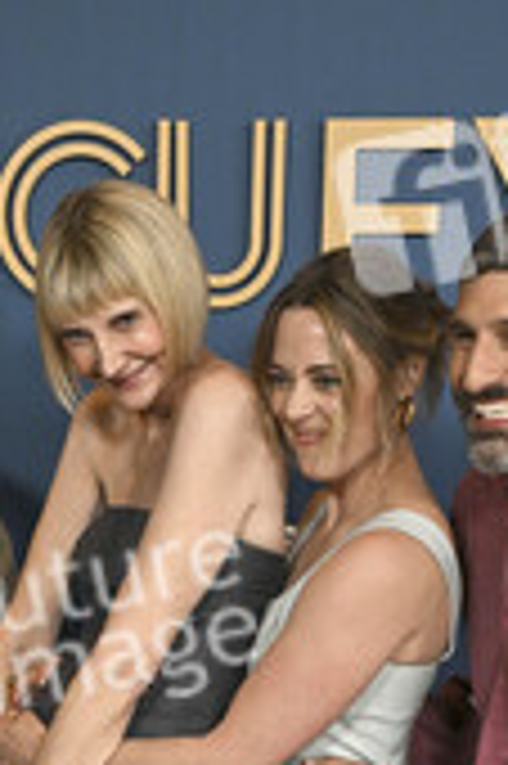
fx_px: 1994
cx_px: 157
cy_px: 864
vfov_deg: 20.6
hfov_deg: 14.5
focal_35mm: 94
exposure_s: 1/320
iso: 2000
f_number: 5.6
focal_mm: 40
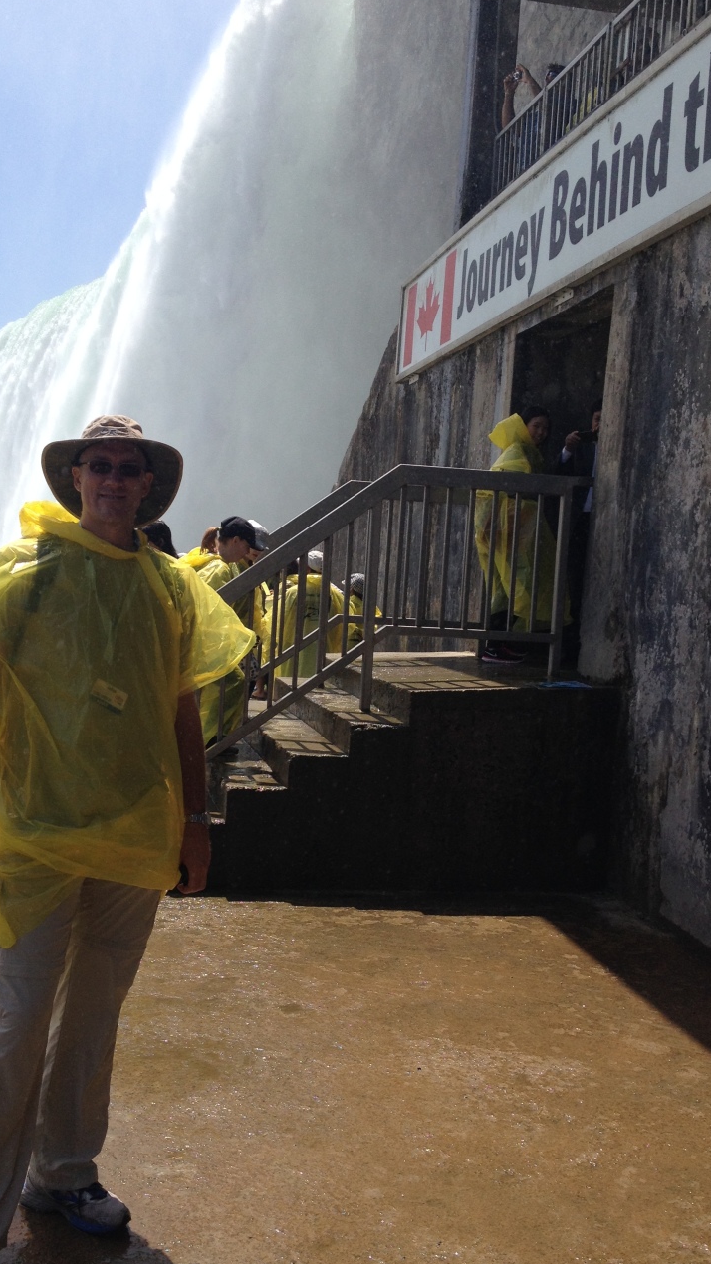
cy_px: 636
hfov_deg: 28.9
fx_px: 1375
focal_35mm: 41
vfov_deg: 49.4
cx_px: 284
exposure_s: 1/2123
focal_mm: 4.28
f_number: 2.4
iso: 50
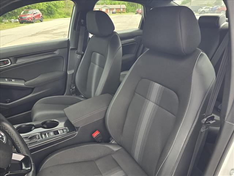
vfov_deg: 58.9
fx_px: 155
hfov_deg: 73.9
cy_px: 88
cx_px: 117
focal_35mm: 23
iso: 32
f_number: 1.7
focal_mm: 6.3
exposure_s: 1/182
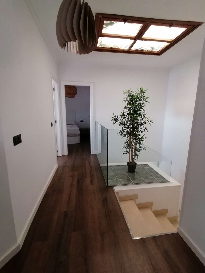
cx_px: 102
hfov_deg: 74.7
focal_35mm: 17
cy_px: 136
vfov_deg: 91.0
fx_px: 134
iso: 200
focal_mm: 2.84
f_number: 2.4
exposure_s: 1/33.3
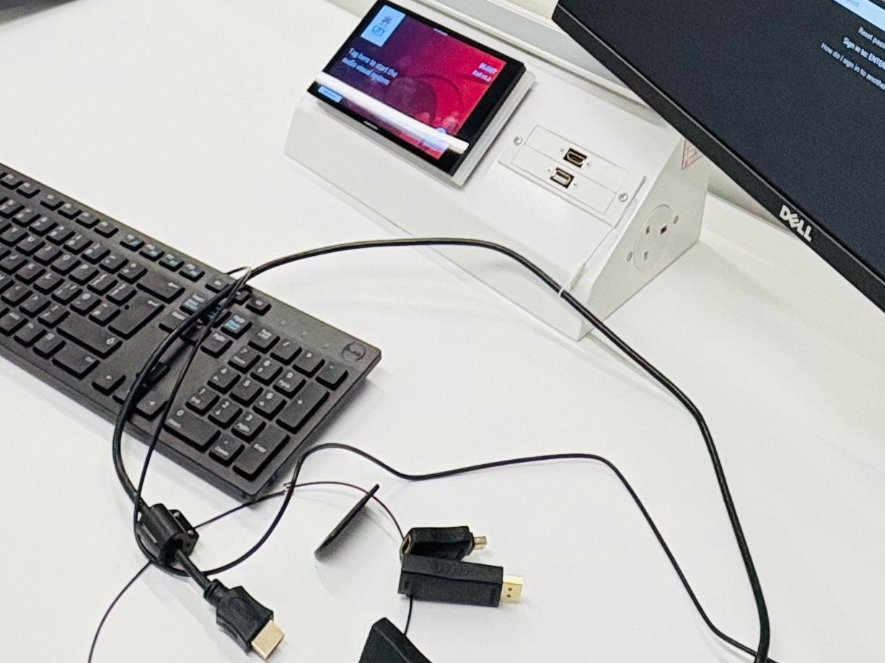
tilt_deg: -16.1
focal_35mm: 46
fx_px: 1176
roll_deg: -1.8
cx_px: 497
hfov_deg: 41.2
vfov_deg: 26.6
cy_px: -205
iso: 200
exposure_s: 1/100
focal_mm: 2.22
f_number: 2.2
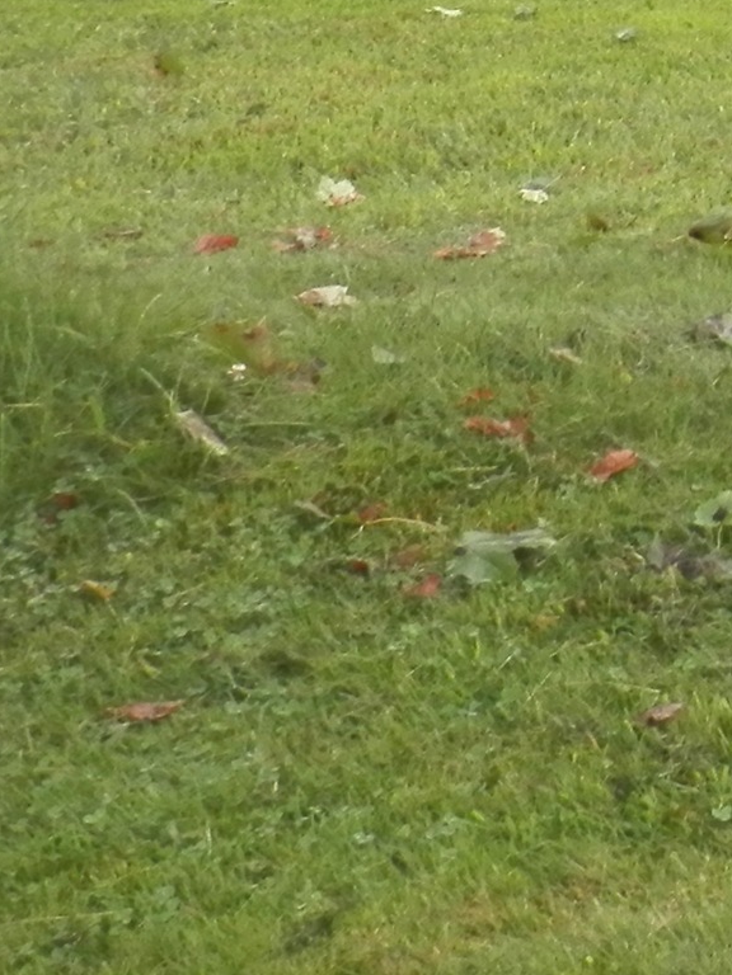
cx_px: 1838
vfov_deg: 18.0
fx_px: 2820
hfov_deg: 11.7
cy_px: -376
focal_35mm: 100
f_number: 3
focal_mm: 4.5
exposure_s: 1/125
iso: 80
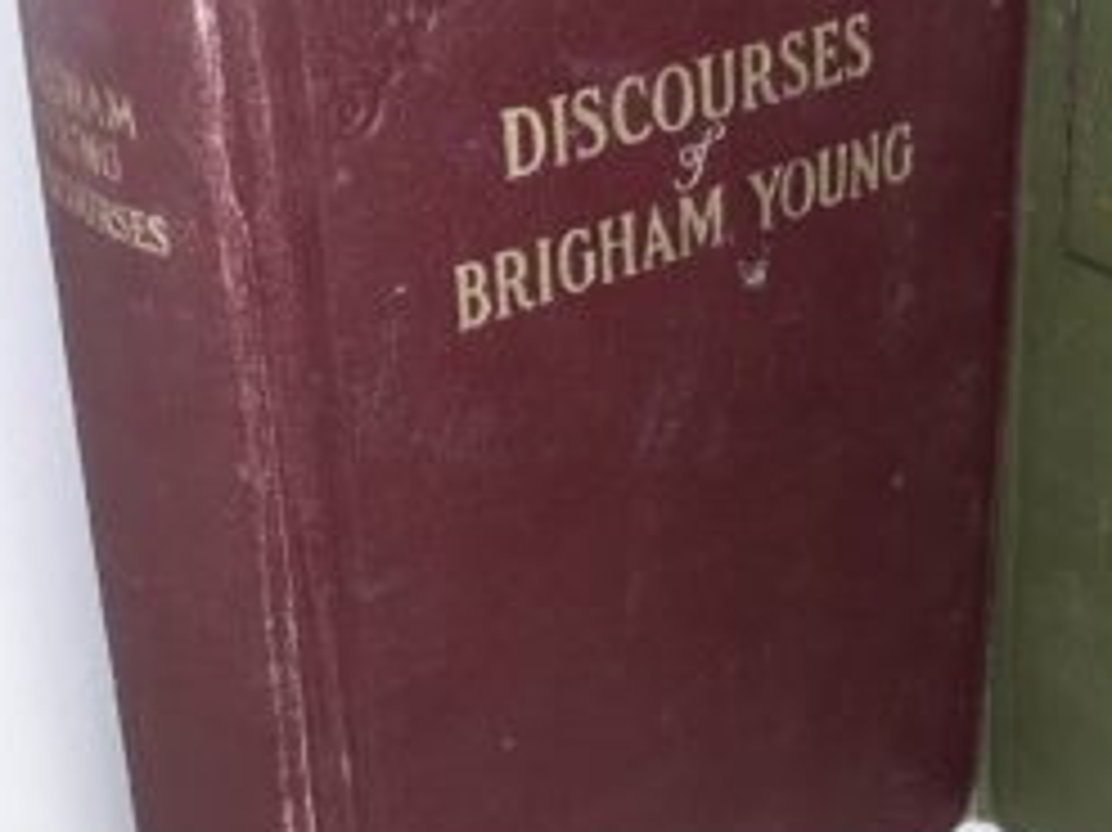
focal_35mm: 68
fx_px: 2183
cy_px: 468
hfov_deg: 27.8
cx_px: 932
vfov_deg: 21.6
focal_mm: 3.7
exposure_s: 1/40
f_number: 1.7
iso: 40
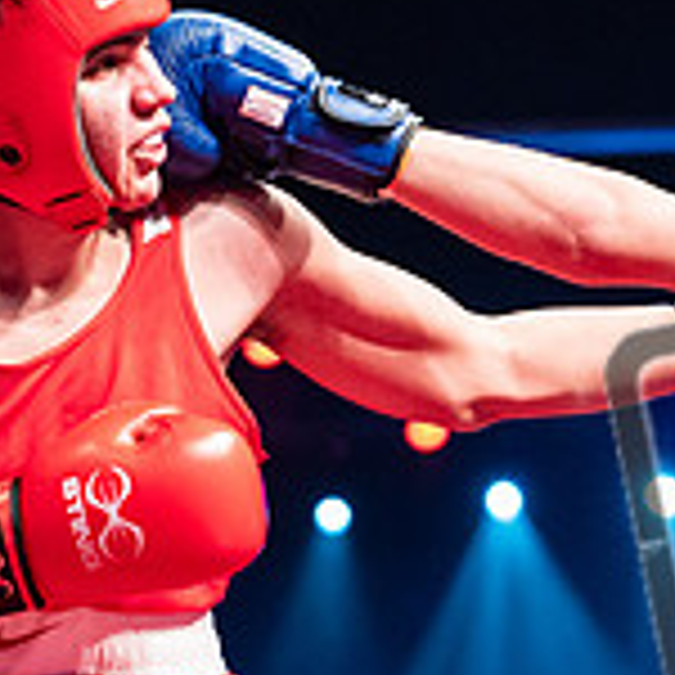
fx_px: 4633
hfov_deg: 8.3
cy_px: 407
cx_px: 616
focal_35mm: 210
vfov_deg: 8.3
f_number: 2.8
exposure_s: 1/1000
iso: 4000
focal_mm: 64
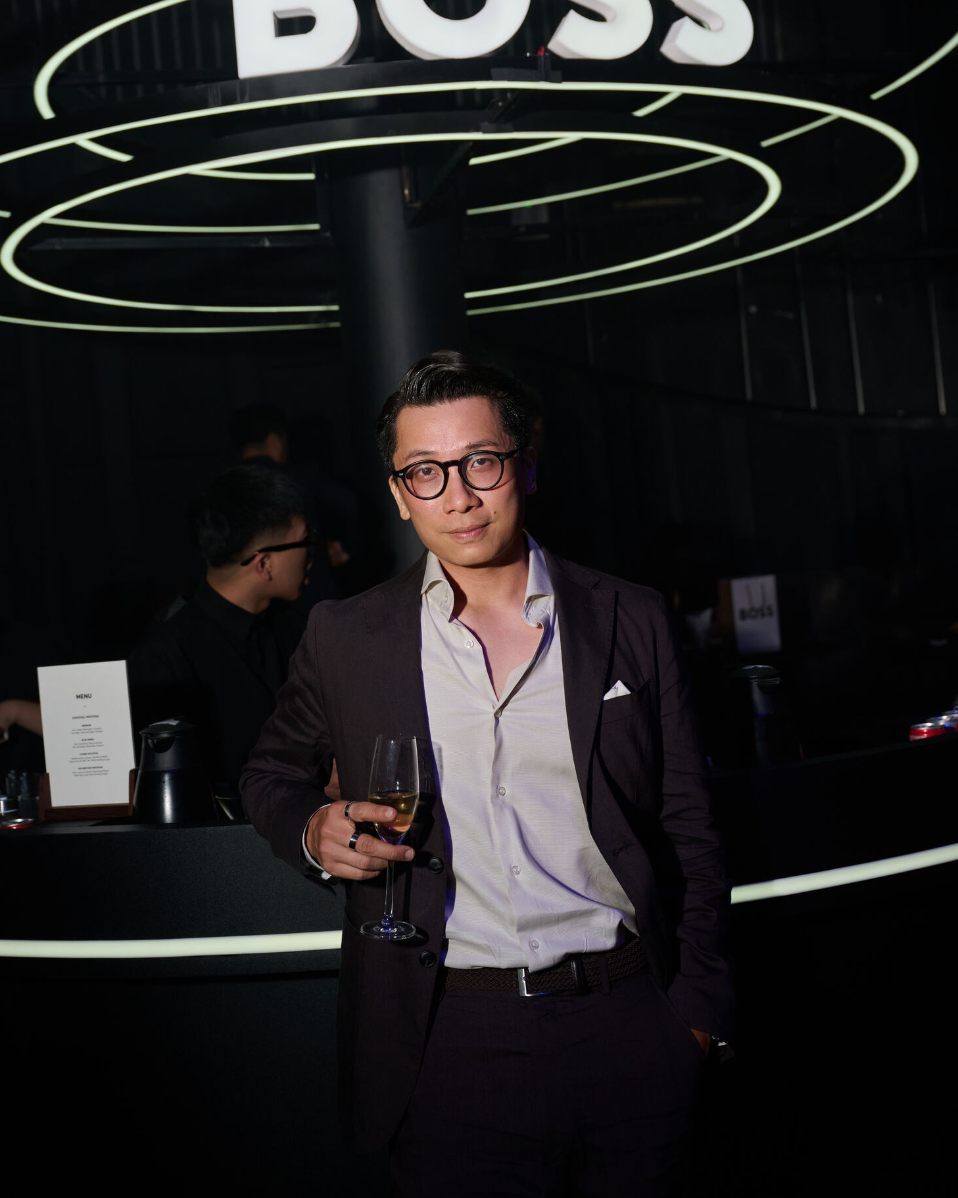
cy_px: 508
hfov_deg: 34.1
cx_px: 479
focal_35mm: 44
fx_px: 1560
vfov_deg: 41.9
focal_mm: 39
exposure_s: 1/80
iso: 250
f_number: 4
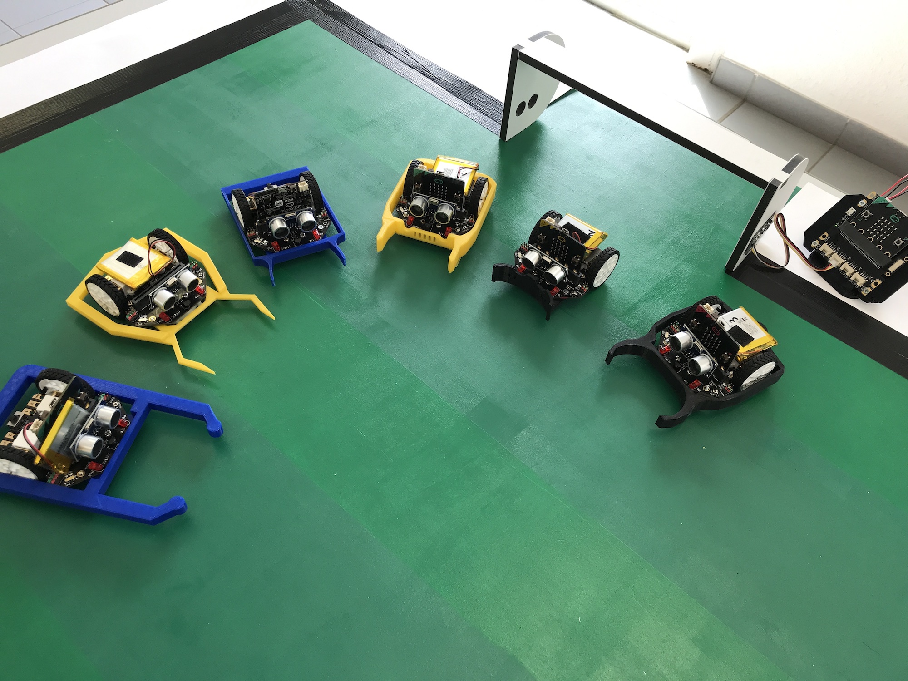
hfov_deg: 63.4
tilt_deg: -52.2
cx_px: 454
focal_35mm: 28
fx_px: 734
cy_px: 340
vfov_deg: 49.7
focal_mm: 3.99
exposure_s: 1/100
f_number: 1.8
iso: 25
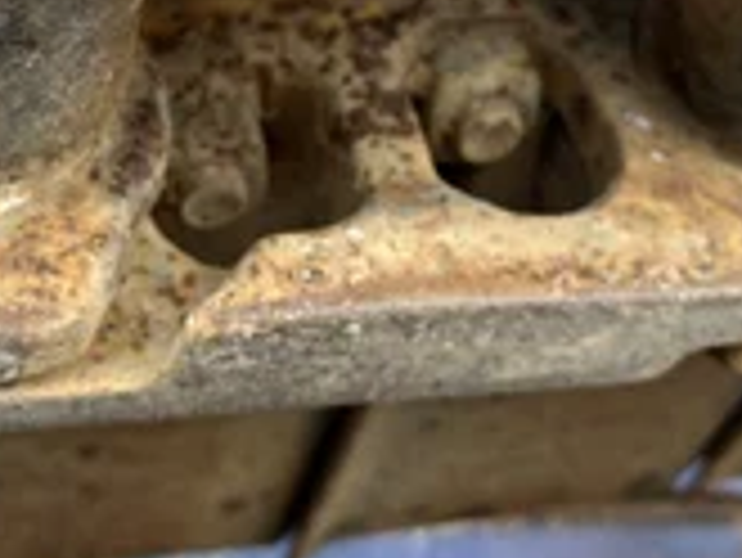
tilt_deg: +41.7
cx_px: 328
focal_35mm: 63
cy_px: 99
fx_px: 1351
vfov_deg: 22.9
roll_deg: +11.7
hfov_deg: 30.7
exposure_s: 1/122
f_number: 1.6
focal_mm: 5.1
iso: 50
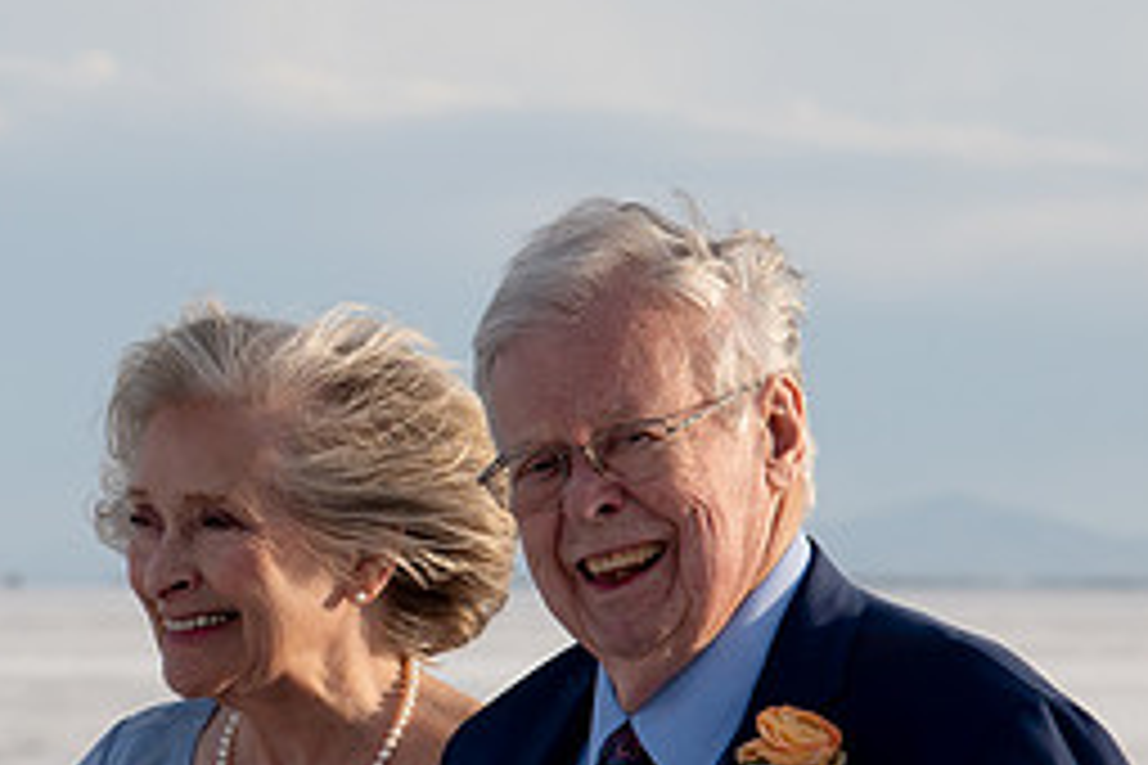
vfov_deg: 3.8
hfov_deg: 5.6
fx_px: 11639
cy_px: 393
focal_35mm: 365
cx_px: 262
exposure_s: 1/800
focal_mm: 105
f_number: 8
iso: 200
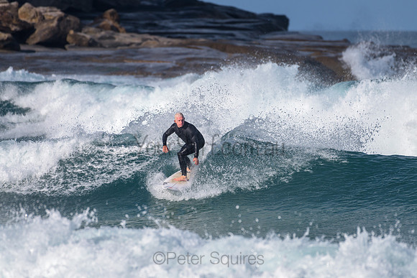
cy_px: 139
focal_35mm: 612
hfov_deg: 3.4
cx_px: 208
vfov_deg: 2.2
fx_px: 7094
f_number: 5.6
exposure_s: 1/2000
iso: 100
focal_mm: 500
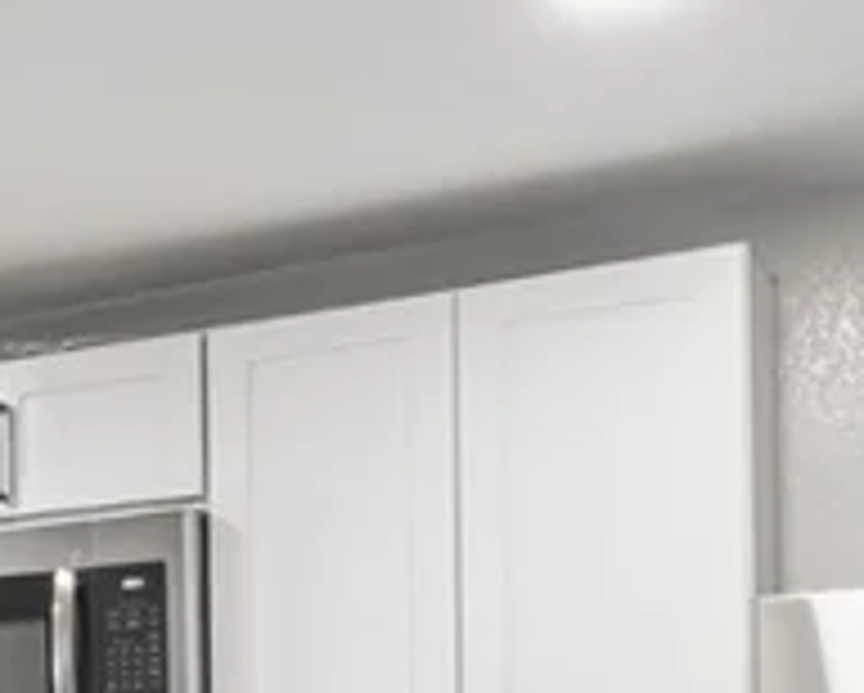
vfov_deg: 17.2
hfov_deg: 17.9
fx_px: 2176
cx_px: -693
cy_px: 844
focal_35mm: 85
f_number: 8
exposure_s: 2.5
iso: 400
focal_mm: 17
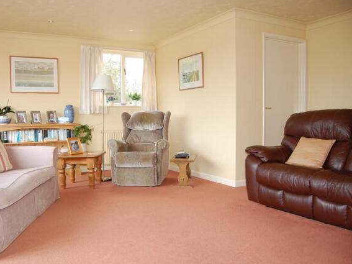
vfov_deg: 46.8
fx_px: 305
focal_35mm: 30
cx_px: 151
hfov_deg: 59.7
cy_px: 132
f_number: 3.5
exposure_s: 1/60
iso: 200
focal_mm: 18
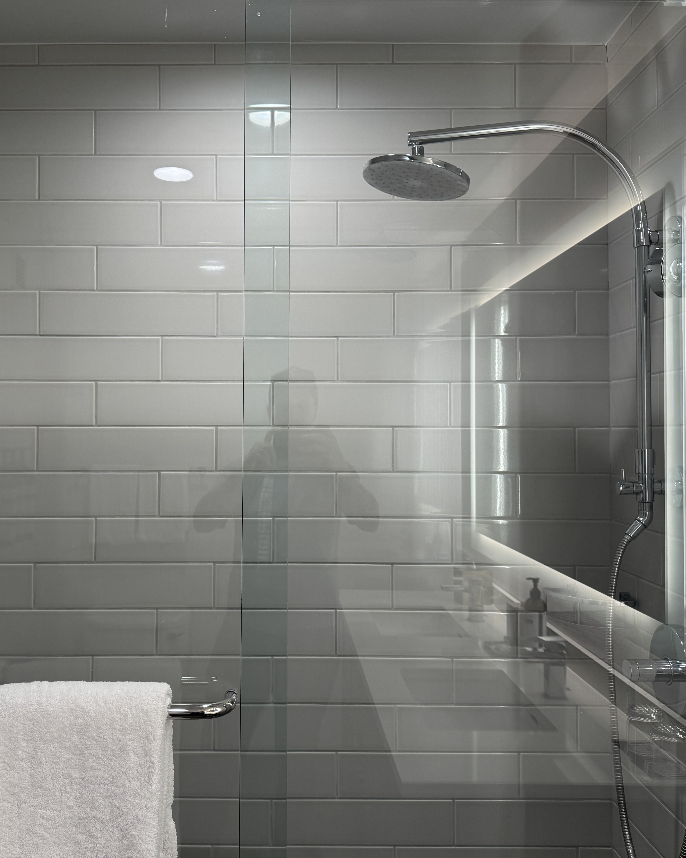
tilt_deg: +0.7
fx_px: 812
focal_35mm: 32
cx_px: 276
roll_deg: -0.1
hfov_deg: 45.6
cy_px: 419
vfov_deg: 55.7
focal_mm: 6.76
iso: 125
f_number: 1.78
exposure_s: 1/120
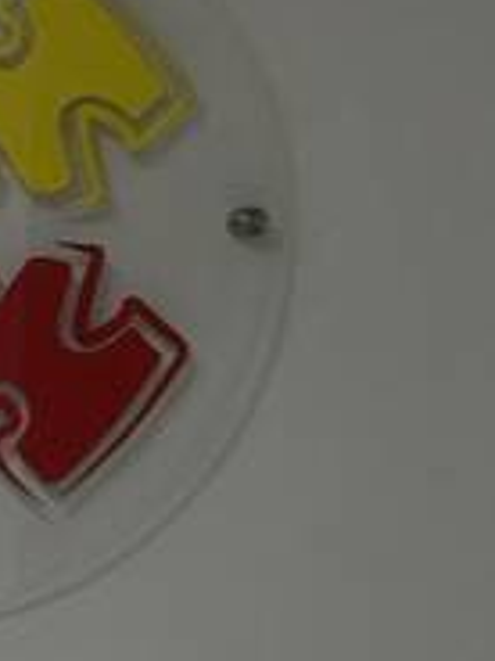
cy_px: 826
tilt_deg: -2.9
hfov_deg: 5.1
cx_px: -818
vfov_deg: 7.0
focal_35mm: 282
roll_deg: +0.7
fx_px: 5377
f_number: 1.78
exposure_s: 1/60
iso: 160
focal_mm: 6.86
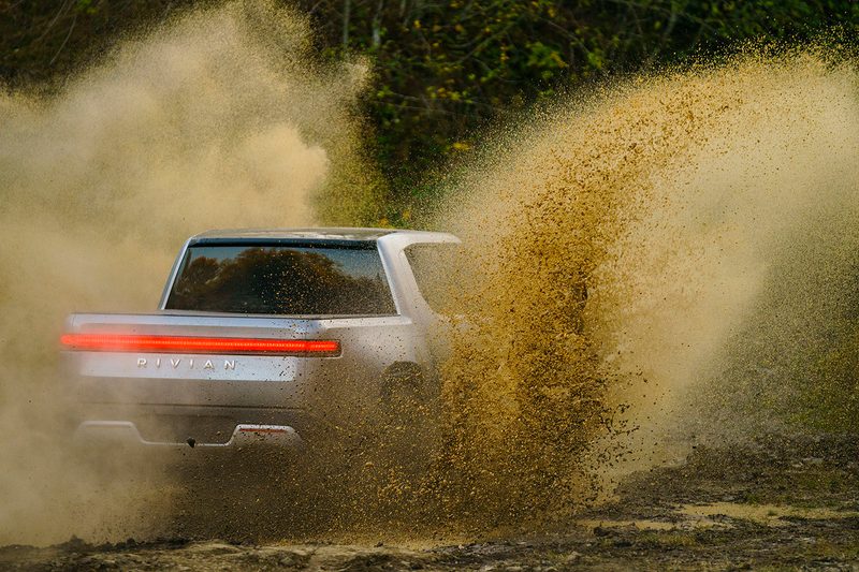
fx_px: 3912
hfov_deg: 12.5
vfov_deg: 8.4
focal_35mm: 164
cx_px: 430
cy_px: 286
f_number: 3.2
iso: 800
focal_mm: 164
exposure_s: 1/640
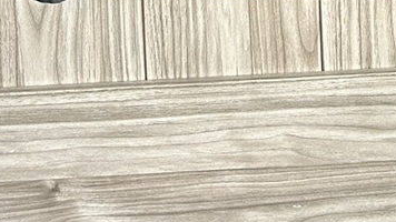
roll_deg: +1.8
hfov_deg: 19.8
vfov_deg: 9.5
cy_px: -386
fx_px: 1113
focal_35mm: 106
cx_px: 354
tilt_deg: -3.4
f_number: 1.5
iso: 320
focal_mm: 5.7
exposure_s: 1/60
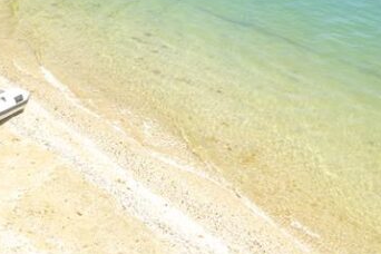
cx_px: 91
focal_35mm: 63
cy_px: -97
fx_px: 667
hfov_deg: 31.3
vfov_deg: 19.5
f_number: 11
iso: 100
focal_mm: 22
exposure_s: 1/60
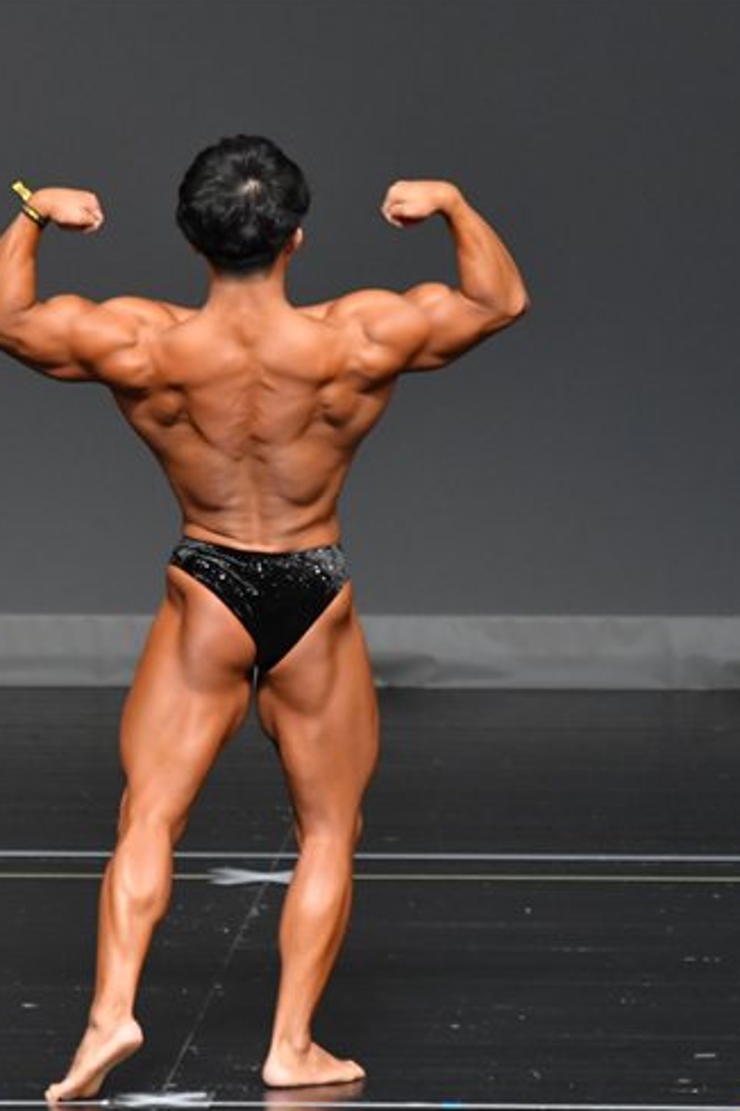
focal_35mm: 547
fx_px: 16865
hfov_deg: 2.5
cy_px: 575
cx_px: 269
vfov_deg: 3.8
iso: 2500
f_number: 5.6
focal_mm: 230
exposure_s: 1/400
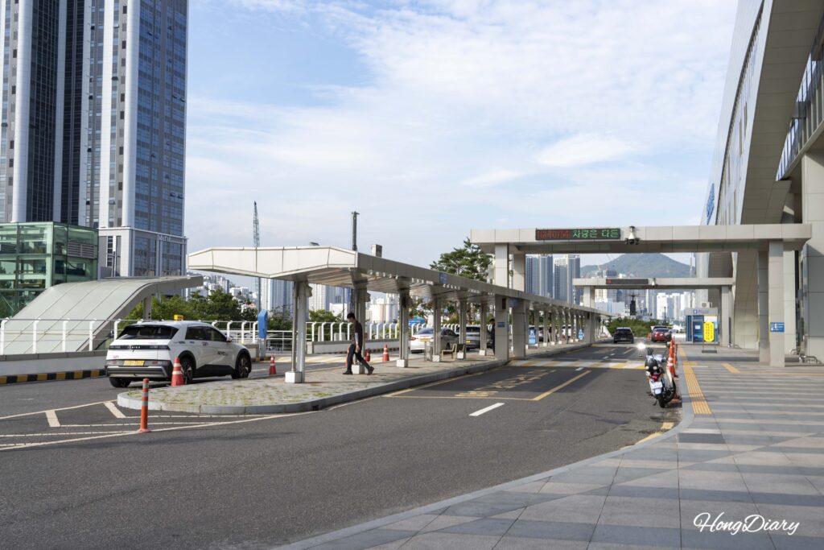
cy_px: 275
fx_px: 893
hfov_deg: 49.5
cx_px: 412
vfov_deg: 34.2
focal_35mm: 39
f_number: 11
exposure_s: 1/125
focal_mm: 39
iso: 100
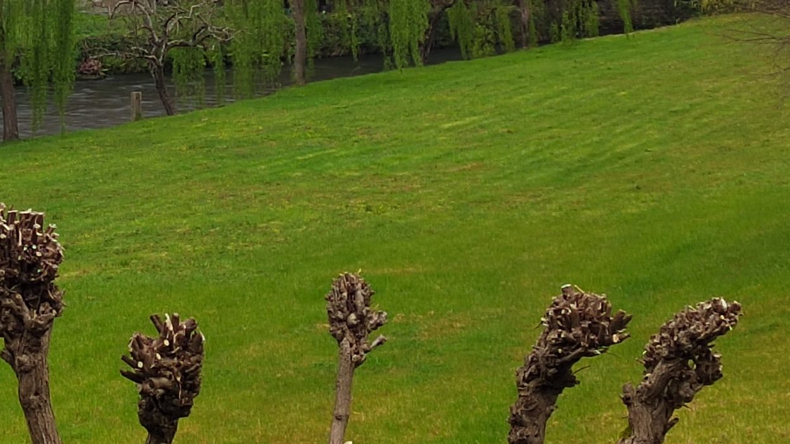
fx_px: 2178
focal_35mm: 104
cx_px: 28
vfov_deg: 11.5
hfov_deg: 20.0
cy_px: -51
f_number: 1.9
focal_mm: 5.52
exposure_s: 1/1678
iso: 422
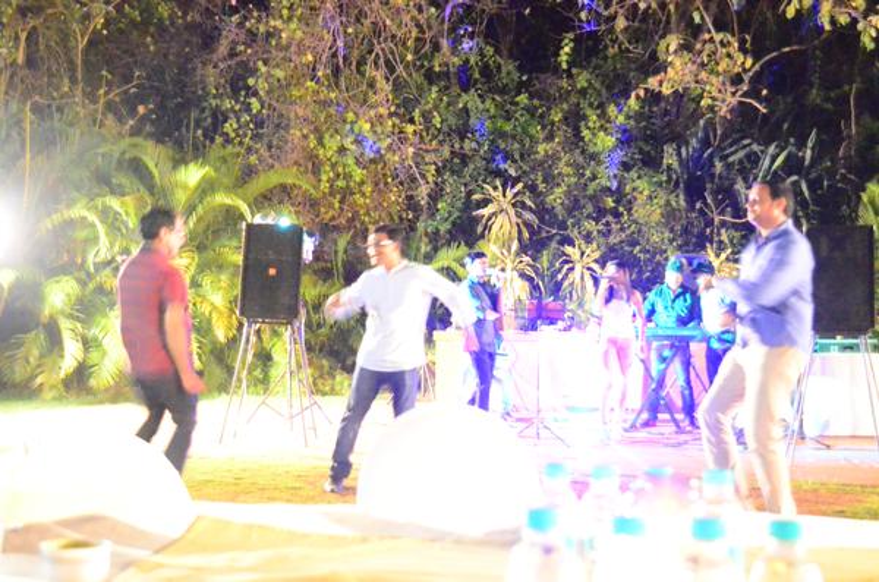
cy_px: 291
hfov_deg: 45.1
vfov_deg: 30.7
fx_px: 1060
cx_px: 440
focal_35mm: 44
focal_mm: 29
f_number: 4.5
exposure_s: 1/10
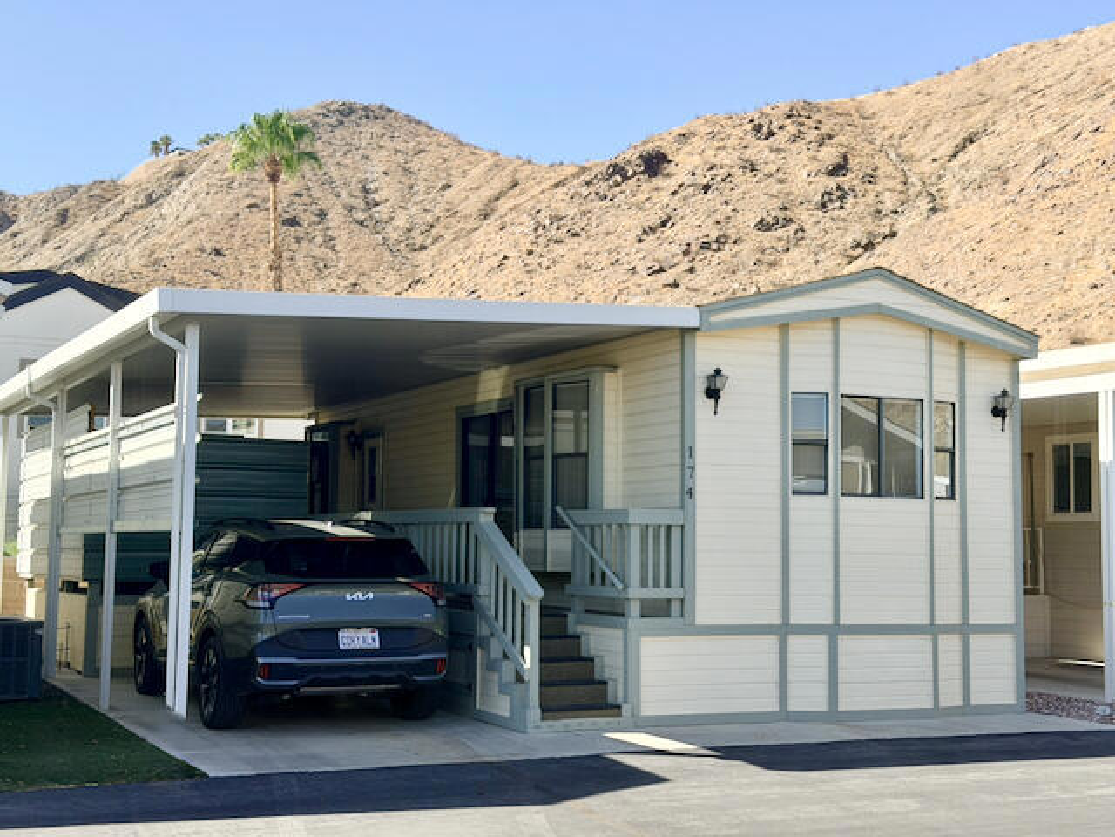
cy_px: 418
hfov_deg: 39.7
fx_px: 1546
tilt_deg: +4.8
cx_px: 558
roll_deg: -0.6
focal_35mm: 48
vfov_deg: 30.3
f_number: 1.78
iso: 64
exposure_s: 1/2415
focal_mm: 6.76
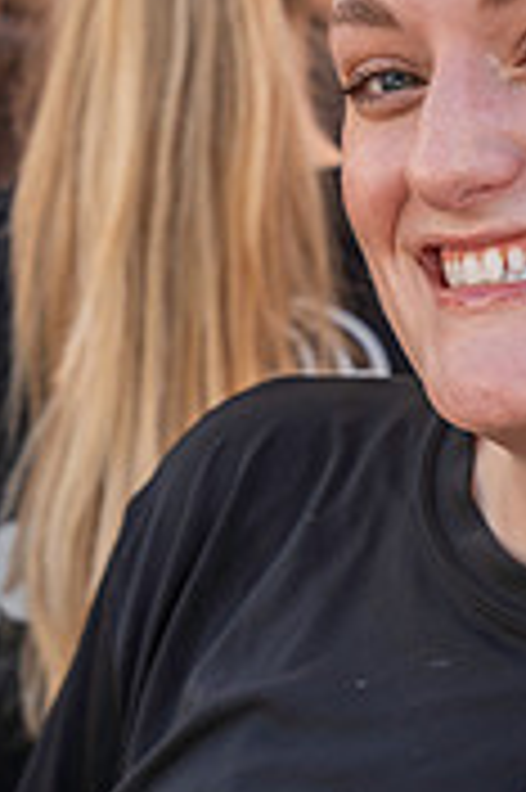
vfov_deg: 11.5
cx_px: 539
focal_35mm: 179
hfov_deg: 7.6
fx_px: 3931
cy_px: 567
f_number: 4.5
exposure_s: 1/100
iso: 100
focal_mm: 70
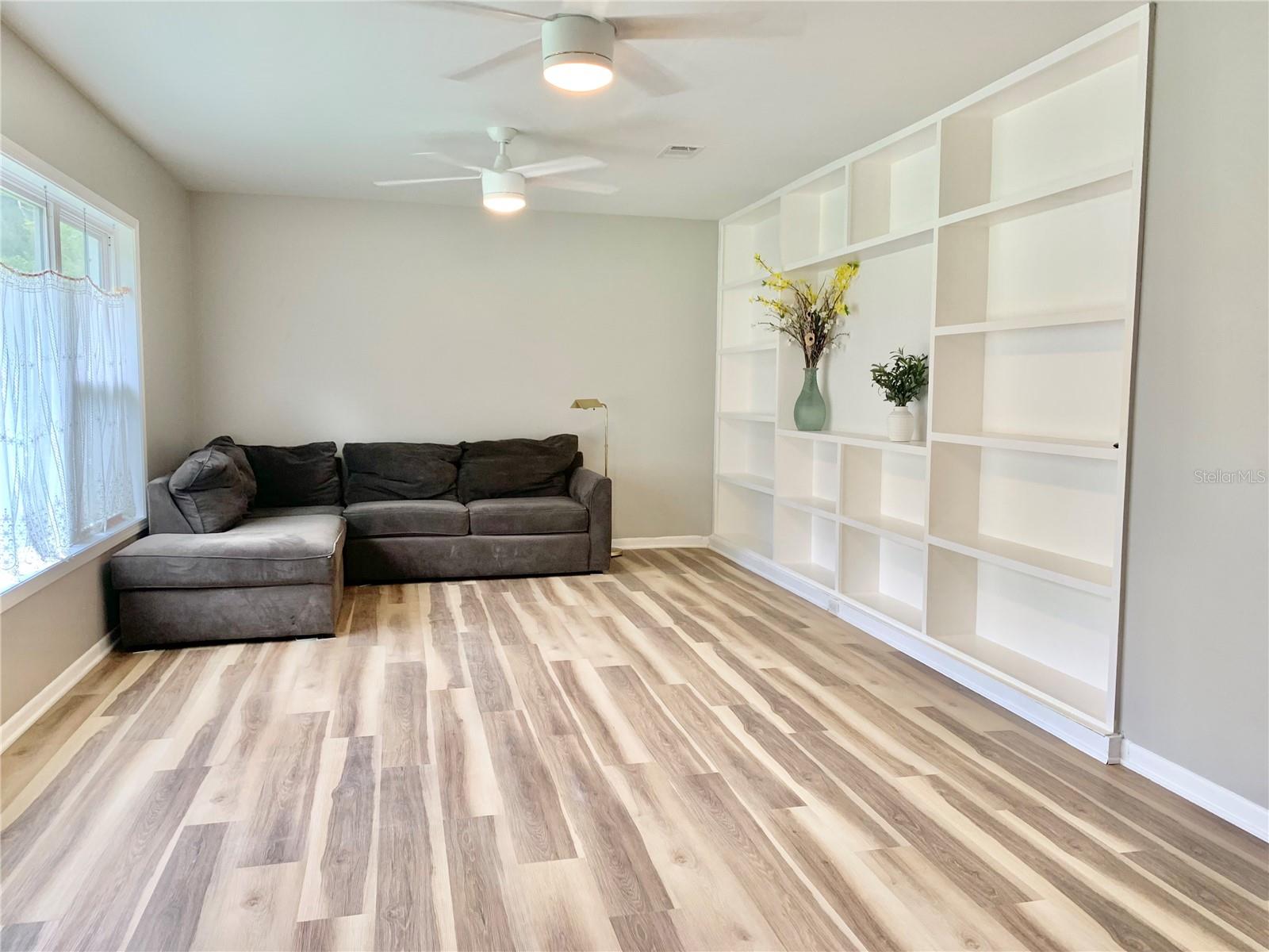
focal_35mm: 26
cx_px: 634
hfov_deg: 67.3
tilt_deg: -4.3
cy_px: 476
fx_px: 953
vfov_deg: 53.1
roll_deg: +0.7
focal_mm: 4.25
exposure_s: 1/60
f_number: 1.8
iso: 80
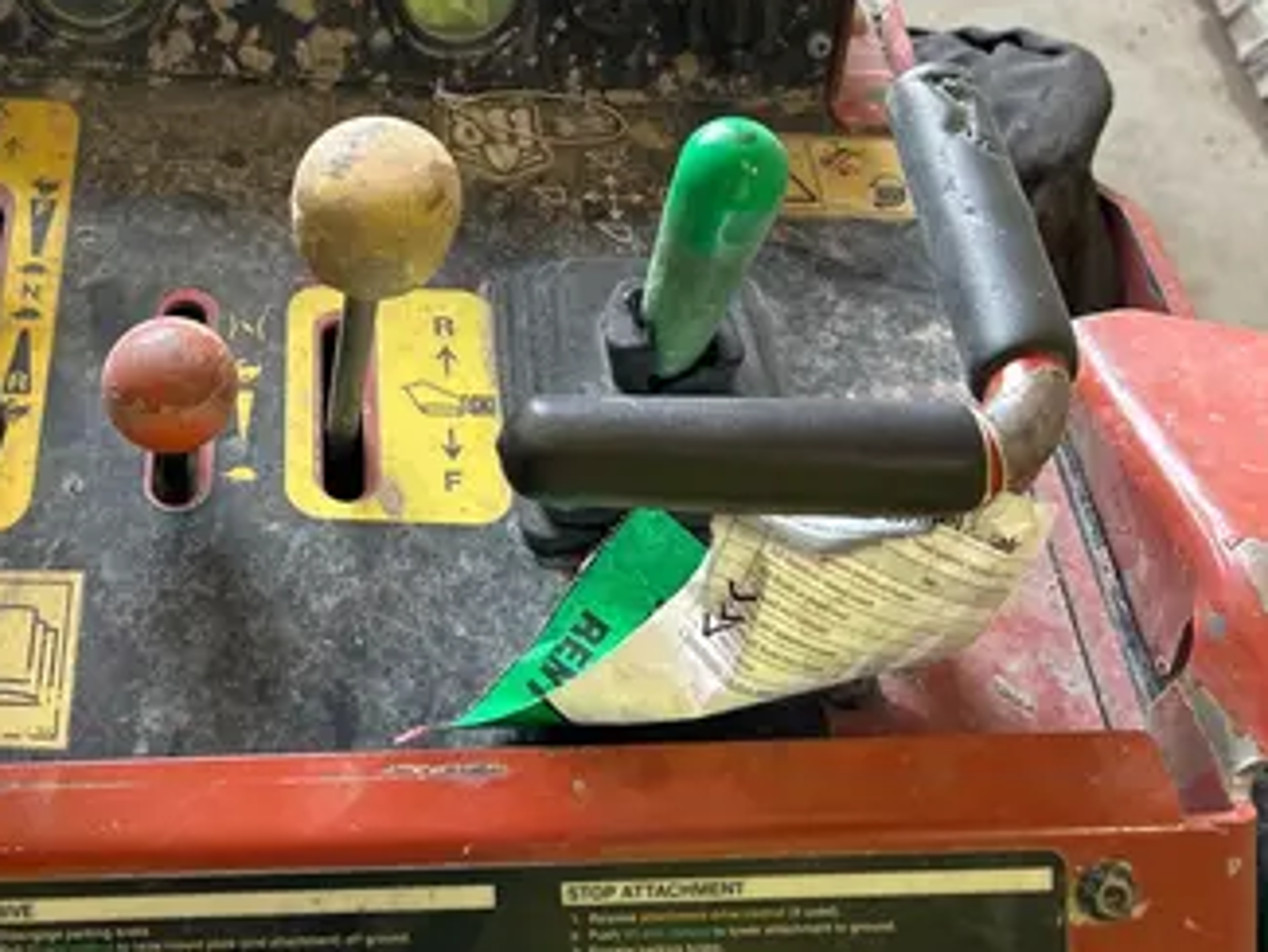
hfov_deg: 41.3
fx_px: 1612
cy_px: 283
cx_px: 269
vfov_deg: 32.5
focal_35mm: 44
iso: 64
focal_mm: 5.7
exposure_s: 1/121
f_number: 1.5
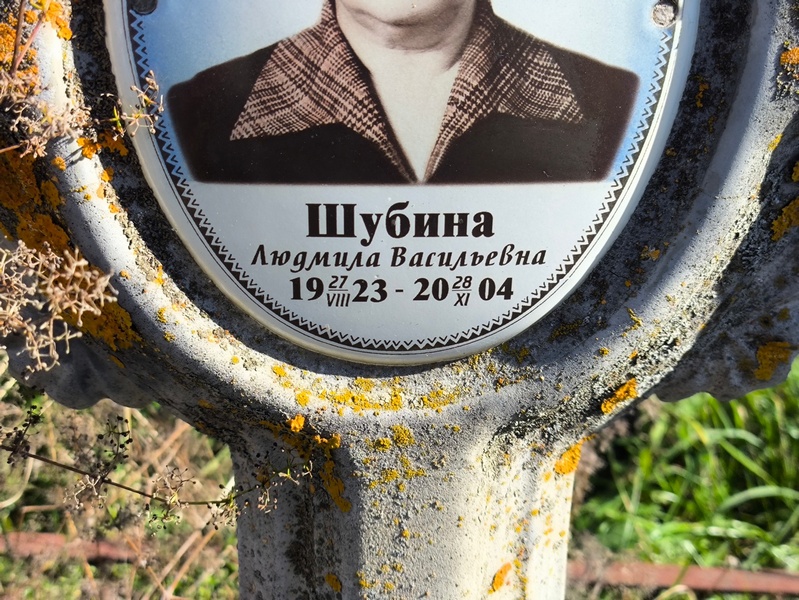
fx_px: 1155
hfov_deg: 38.2
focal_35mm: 50
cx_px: 400
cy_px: 300
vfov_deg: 29.1
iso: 50
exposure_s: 1/649
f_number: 1.7
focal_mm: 4.71
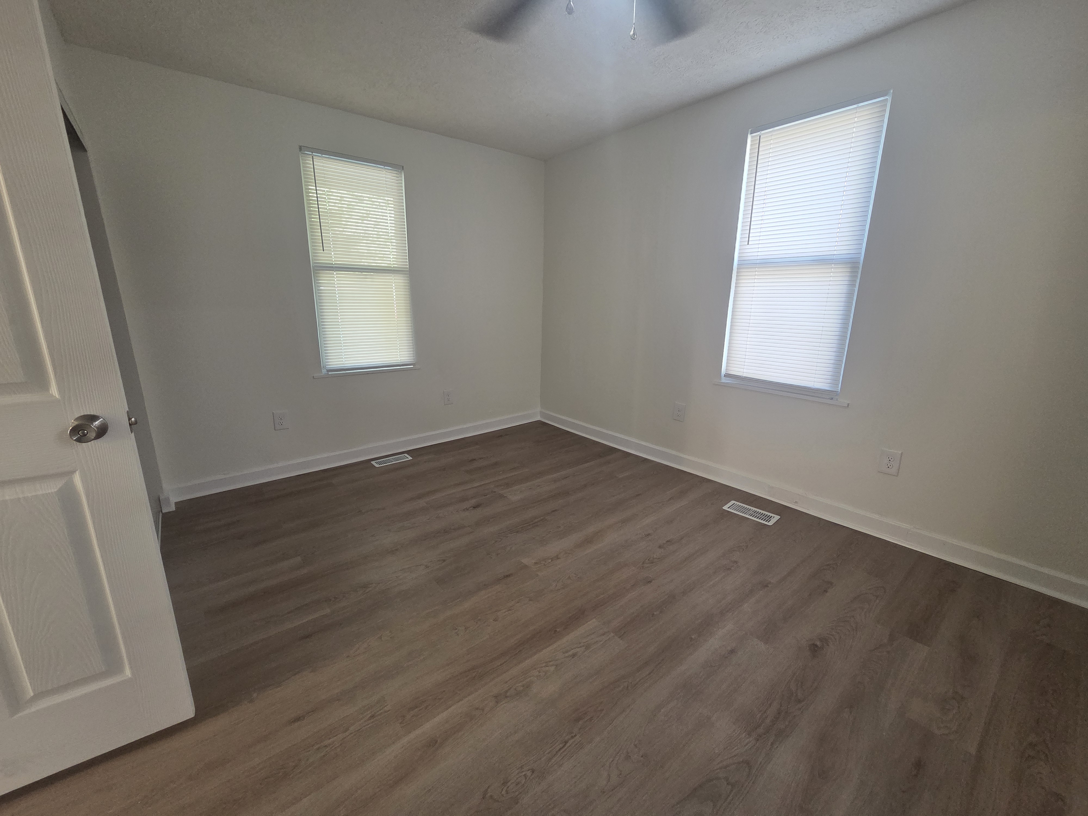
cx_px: 544
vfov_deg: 89.9
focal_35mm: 13
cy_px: 408
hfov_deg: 106.2
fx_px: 409
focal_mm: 2.2
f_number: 2.2
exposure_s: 1/60
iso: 320
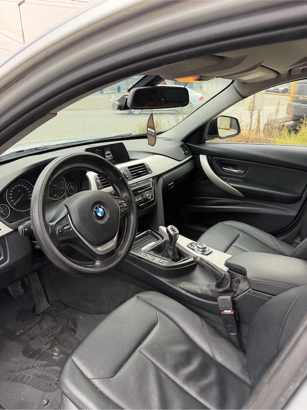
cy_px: 205
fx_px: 284
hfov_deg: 56.8
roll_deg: -0.8
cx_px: 154
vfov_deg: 71.6
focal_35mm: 24
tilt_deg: -22.3
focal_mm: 6.76
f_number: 1.78
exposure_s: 1/114
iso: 200
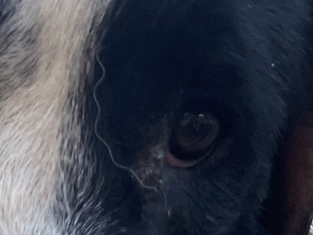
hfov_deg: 12.6
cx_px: -283
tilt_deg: -8.3
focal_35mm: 140
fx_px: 1267
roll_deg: -2.0
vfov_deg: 9.3
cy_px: 588
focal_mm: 4.2
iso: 32
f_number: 1.6
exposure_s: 1/147
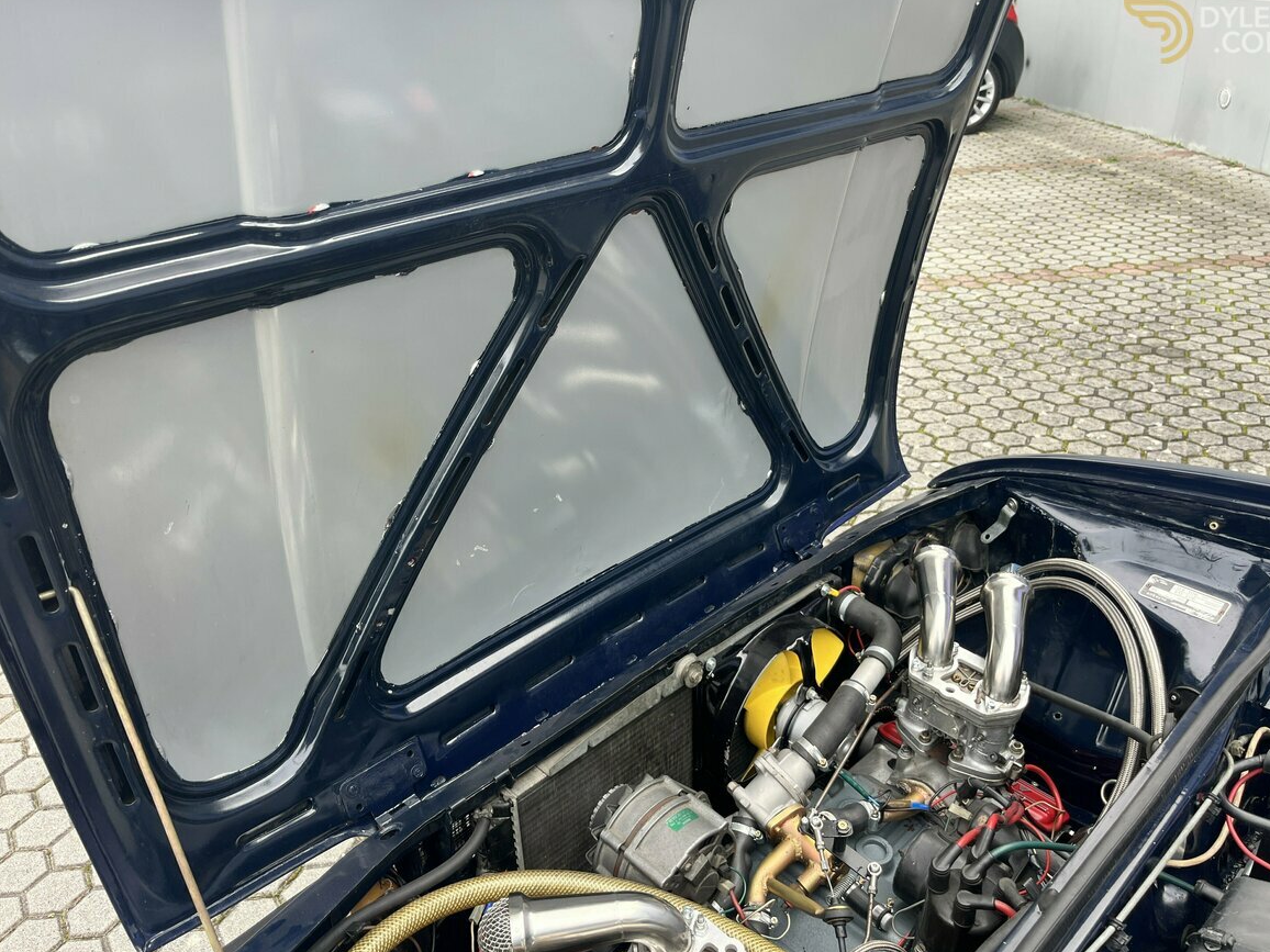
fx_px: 991
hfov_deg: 65.3
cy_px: 482
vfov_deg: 51.4
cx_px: 640
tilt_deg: -27.1
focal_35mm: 27
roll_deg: +5.1
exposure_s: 1/122
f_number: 1.6
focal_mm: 5.1
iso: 32
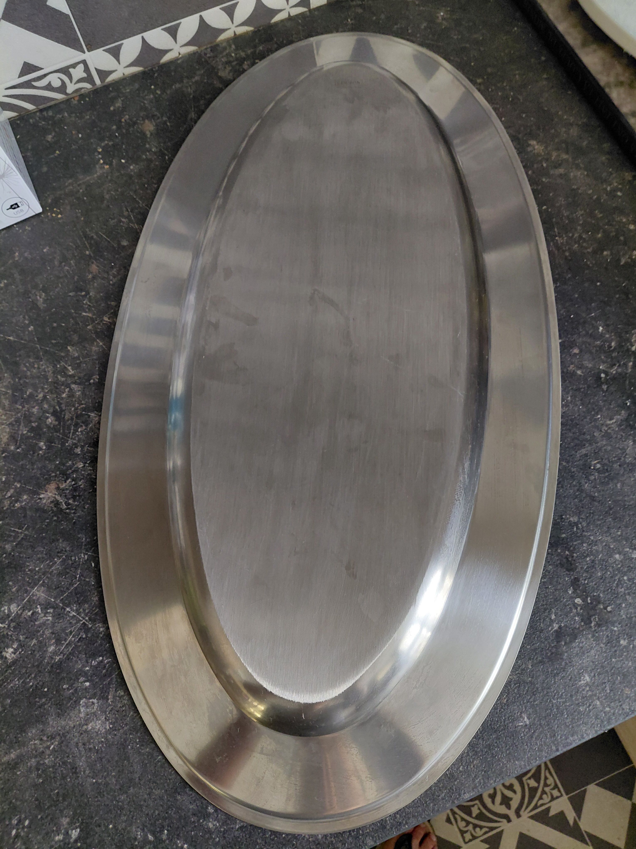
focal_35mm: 25
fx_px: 612
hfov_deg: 54.9
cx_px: 318
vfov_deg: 69.4
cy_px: 424
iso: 400
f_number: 1.8
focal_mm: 4.69
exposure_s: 1/30
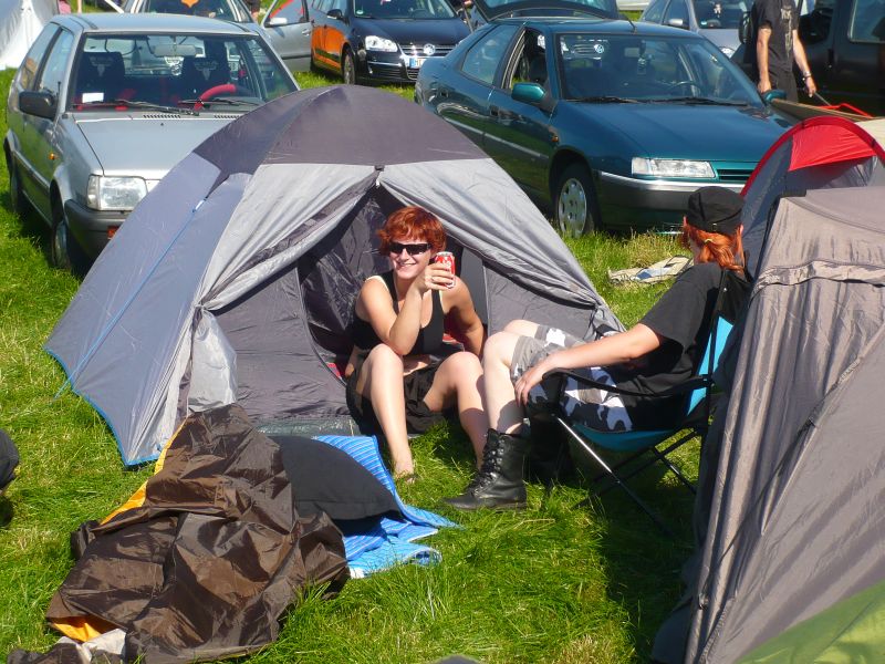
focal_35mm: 73
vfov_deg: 20.2
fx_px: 1866
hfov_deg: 26.7
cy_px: 332
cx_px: 442
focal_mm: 12
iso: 100
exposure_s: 1/500
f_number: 4.7
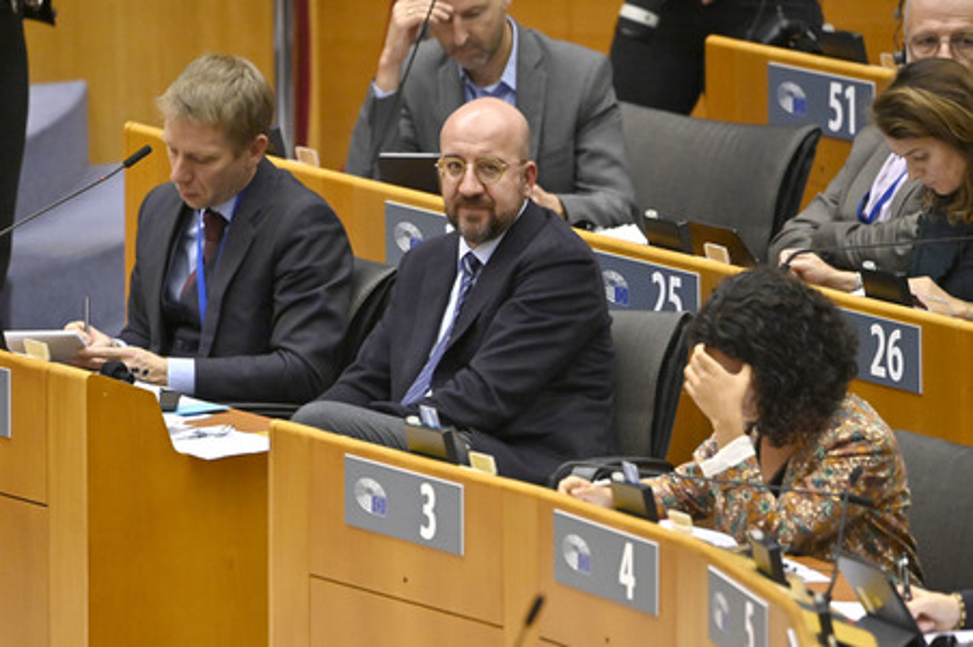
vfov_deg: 2.3
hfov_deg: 3.4
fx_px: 16204
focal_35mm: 600
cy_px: 324
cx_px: 486
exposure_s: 1/640
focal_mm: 600
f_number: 6.3
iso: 5000
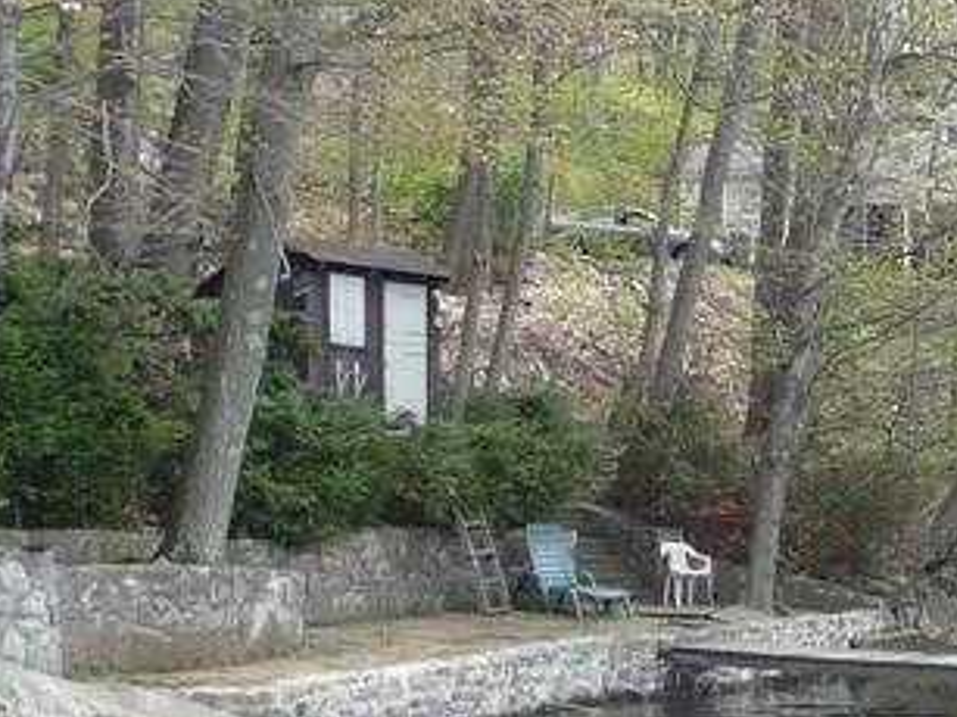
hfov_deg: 20.0
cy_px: 324
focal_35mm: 96
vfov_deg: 15.4
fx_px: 2653
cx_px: 870
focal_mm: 4.5
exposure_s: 1/400
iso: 100
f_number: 2.8
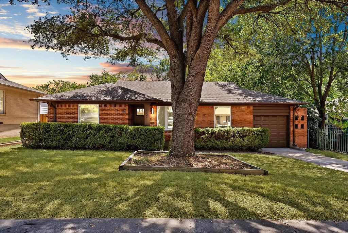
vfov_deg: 53.2
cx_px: 174
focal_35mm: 24
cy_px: 116
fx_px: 232
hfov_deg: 73.7
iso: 640
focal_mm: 24
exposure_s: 1/30
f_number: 11
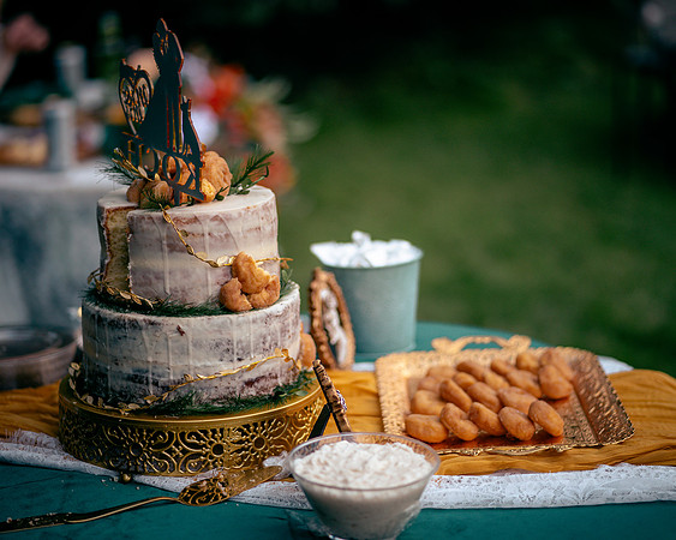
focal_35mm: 96
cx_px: 338
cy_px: 270
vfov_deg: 16.1
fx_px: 1914
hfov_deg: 20.0
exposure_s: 1/640
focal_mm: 85
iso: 400
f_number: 1.8
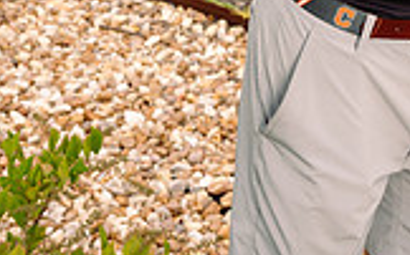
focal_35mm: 102
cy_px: -258
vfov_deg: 11.5
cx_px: 377
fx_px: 1139
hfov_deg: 20.0
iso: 100
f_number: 8
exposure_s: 1/200
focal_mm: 36
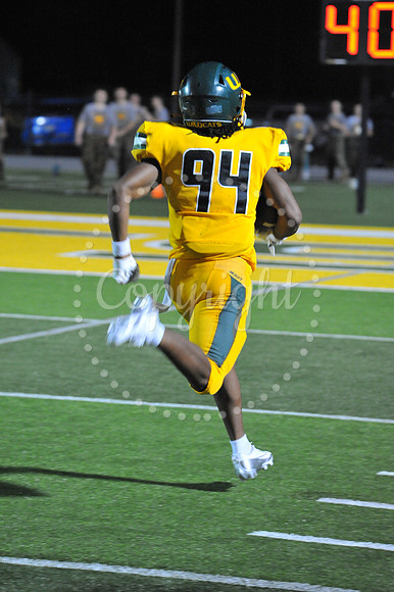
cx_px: 197
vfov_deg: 12.8
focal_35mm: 160
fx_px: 2630
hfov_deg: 8.6
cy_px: 296
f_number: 5.6
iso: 6400
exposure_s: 1/200
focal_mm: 160
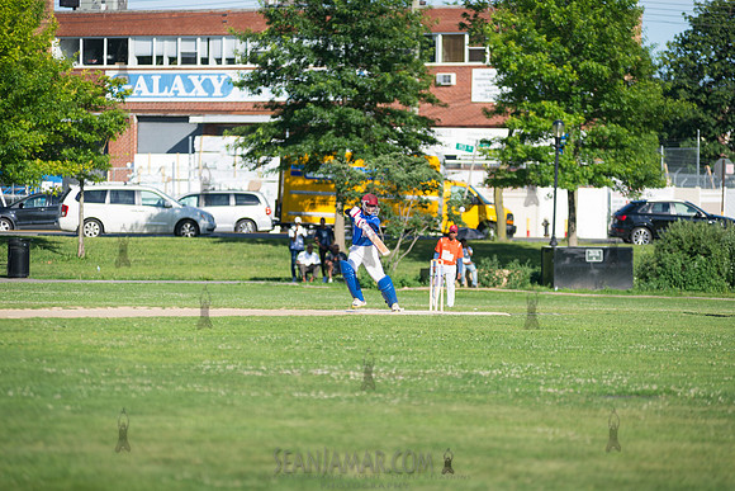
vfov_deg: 6.9
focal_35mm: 200
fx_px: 4084
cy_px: 246
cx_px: 368
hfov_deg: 10.3
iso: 200
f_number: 2.8
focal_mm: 200
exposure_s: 1/2500
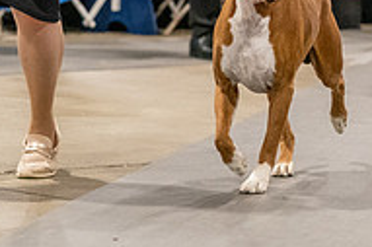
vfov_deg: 4.0
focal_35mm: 343
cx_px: 208
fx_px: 3541
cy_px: -102
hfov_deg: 6.0
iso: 6400
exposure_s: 1/250
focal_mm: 113
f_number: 3.5
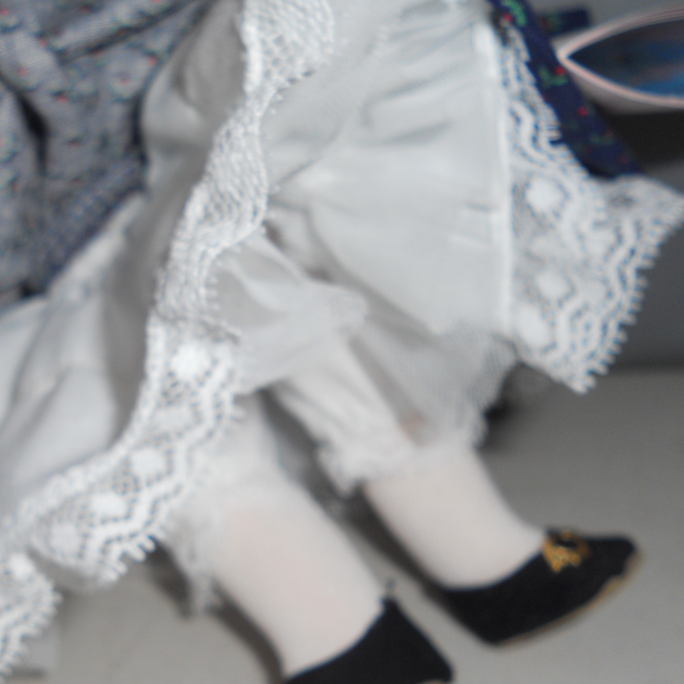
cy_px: 409
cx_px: 137
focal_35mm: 51
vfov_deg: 33.3
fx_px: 1140
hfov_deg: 32.5
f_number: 8.8
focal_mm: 5.8
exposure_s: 1/25
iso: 80
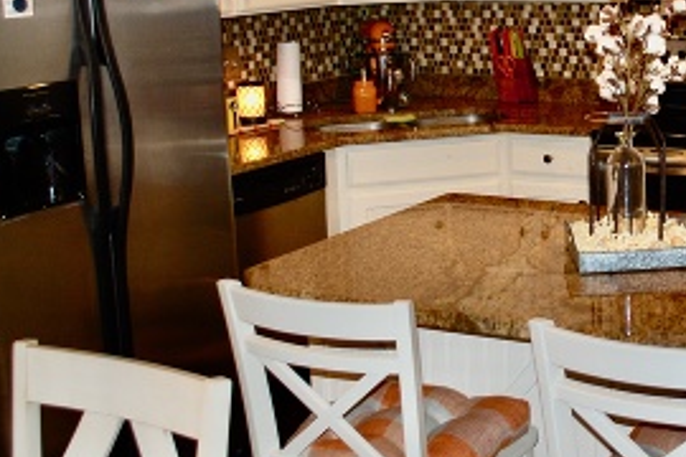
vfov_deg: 21.0
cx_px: 650
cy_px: 99
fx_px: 1219
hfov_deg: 29.7
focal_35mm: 64
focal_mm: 18
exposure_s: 1/60
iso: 200
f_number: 3.5
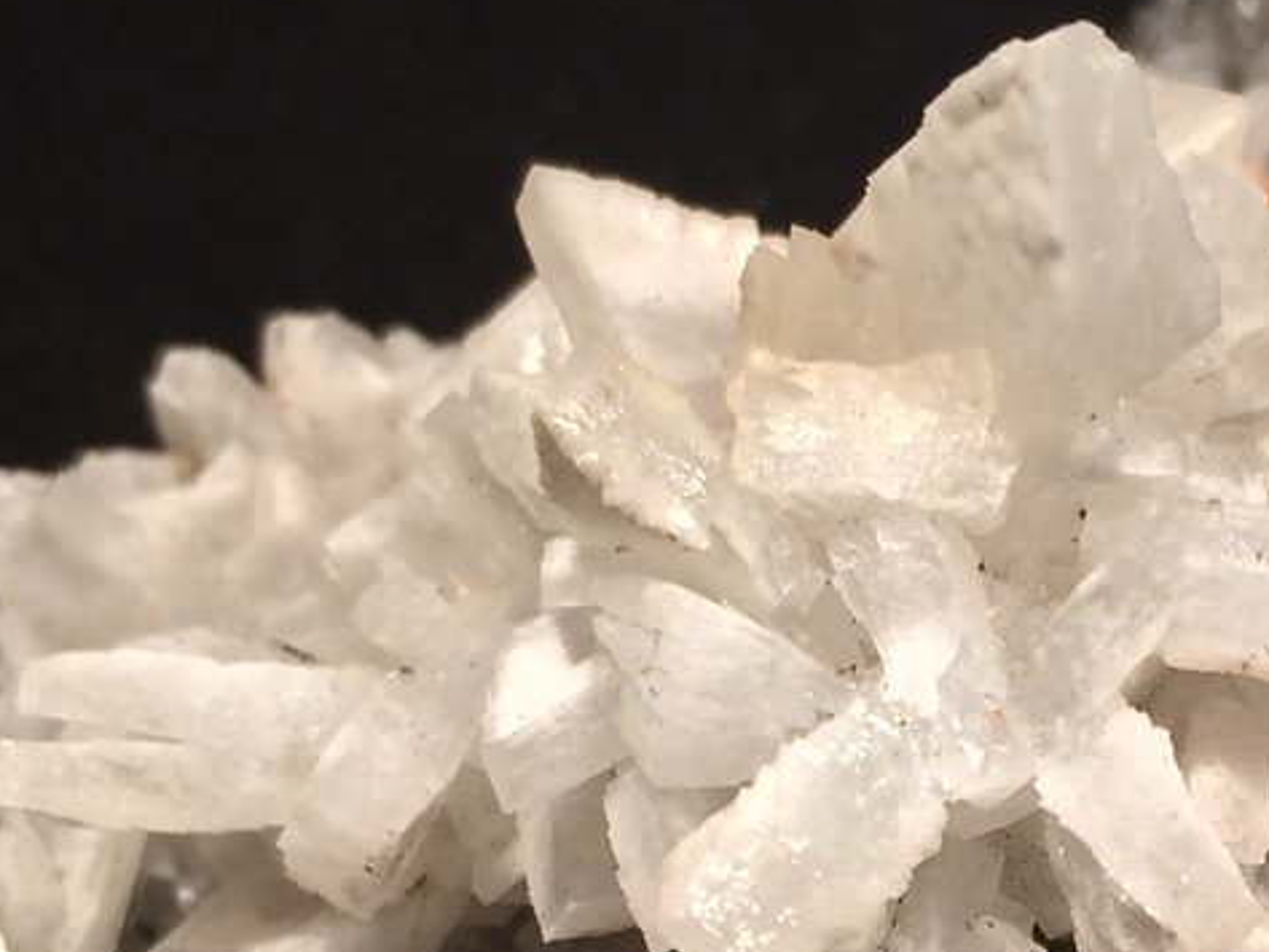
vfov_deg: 14.7
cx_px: 1135
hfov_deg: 19.7
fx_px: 3594
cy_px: 1099
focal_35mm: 98
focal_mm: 4.15
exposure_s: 1/194
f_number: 2.2
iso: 32
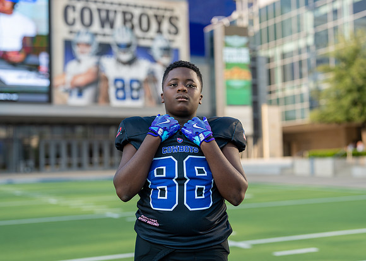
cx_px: 189
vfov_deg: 25.2
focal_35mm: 56
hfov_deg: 34.8
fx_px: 585
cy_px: 124
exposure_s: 1/1250
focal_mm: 50
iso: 100
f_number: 2
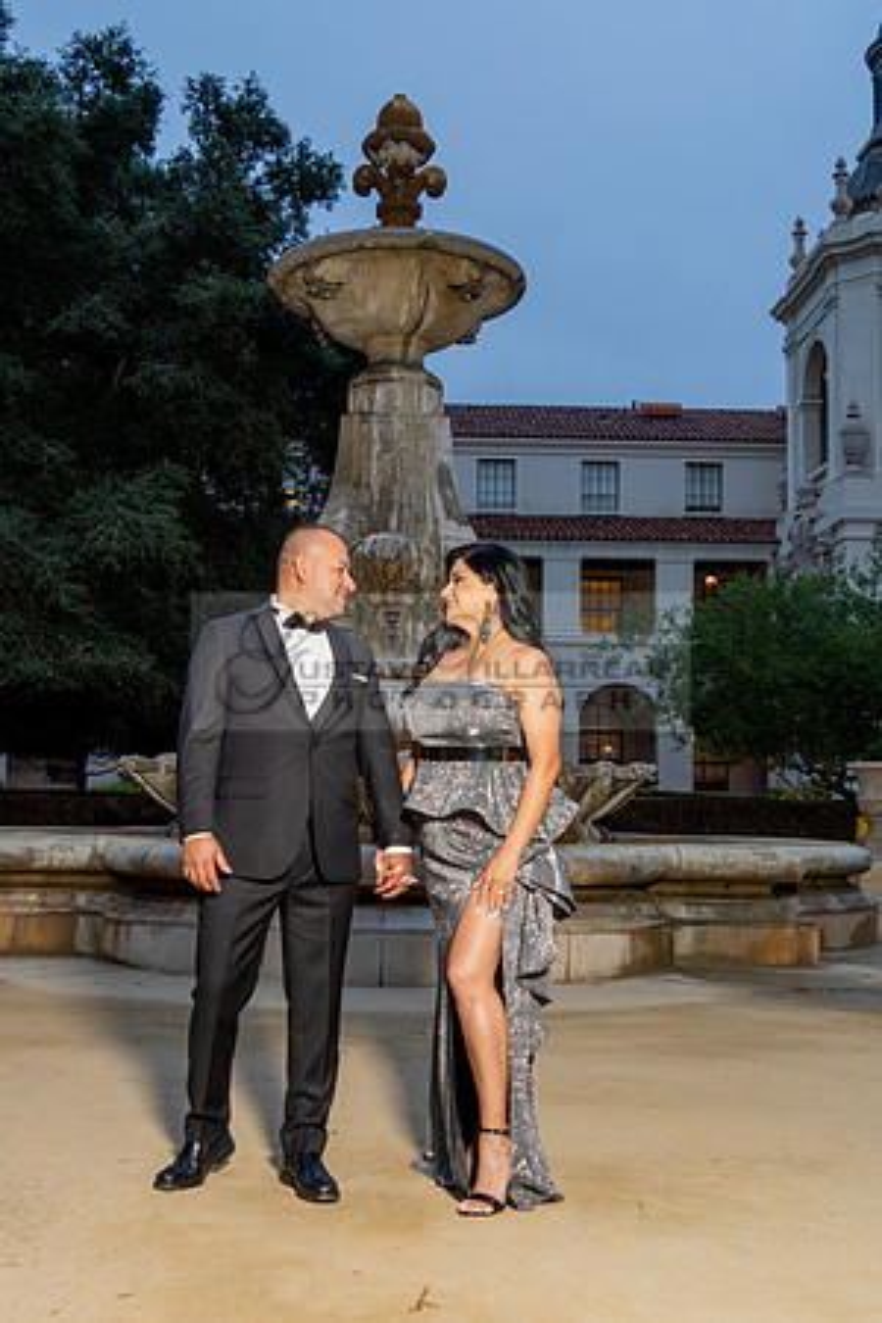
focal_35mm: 41
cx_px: 409
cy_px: 684
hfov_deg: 33.0
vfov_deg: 47.9
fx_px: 1490
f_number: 4
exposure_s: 1/200
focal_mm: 24
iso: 400
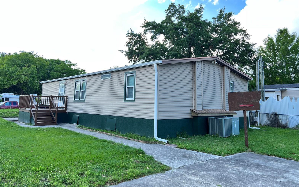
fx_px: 228
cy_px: 76
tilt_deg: +7.2
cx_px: 149
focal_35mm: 28
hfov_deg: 66.5
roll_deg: -1.4
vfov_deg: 44.3
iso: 50
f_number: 1.5
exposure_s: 1/476
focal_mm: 5.7
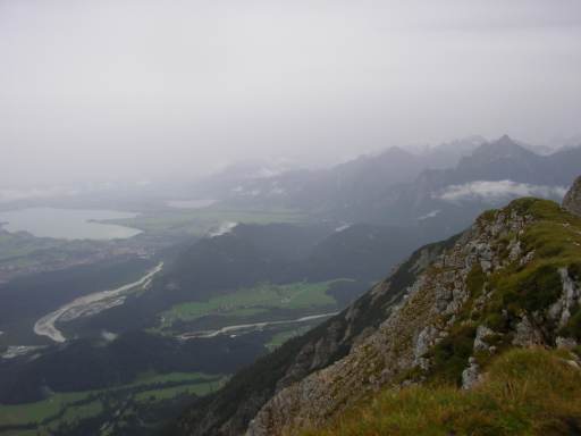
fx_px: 638
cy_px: 218
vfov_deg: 37.7
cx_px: 290
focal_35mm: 38
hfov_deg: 49.0
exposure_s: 1/324
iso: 50
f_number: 4.1
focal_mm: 5.8
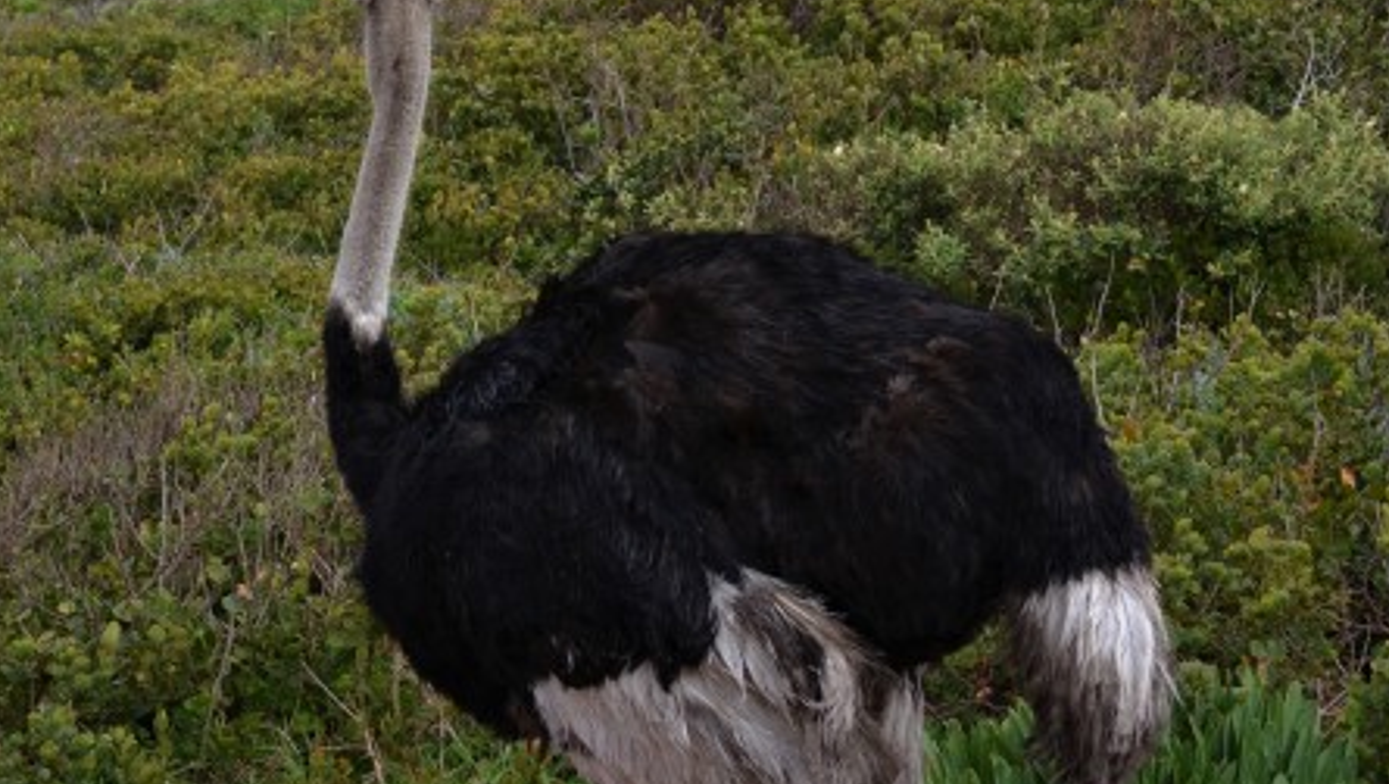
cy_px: 34
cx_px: 524
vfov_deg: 7.8
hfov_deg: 13.9
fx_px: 5710
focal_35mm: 155
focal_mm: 55
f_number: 8
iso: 200
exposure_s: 1/250
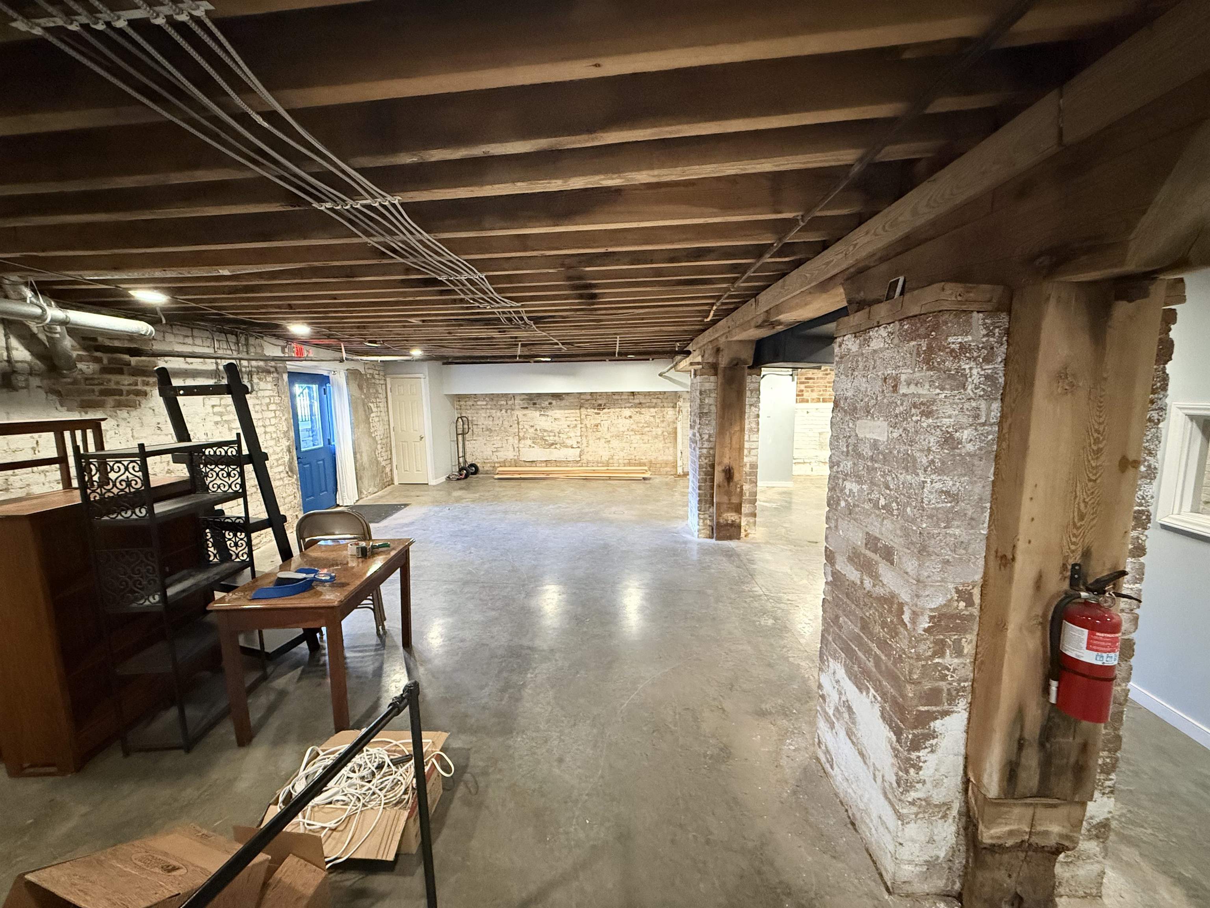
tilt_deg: -6.9
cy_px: 454
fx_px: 489
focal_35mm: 14
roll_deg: +0.8
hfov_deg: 102.1
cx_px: 605
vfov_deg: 85.7
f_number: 2.2
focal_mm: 2.22
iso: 1000
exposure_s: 1/60
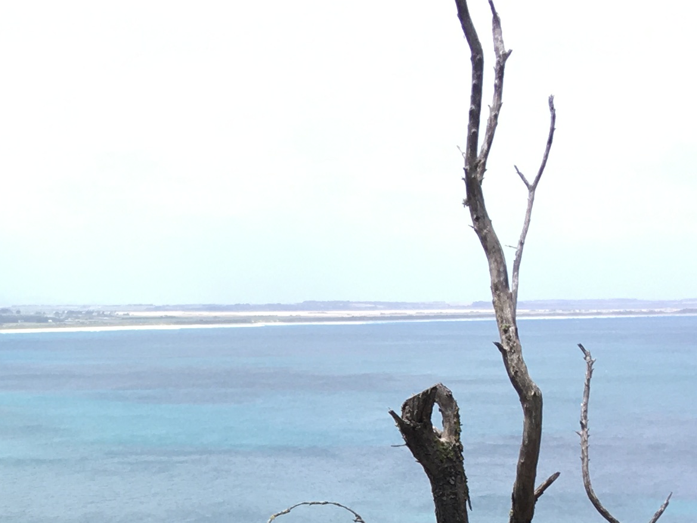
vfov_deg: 14.0
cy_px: 762
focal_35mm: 100
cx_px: -209
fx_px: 2014
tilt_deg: -13.0
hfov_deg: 18.3
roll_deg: -0.2
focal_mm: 4.15
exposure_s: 1/657
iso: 25
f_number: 2.2
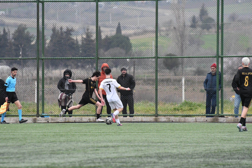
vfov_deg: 4.0
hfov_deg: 6.0
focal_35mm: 345
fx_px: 2415
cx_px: 126
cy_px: 84
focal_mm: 230
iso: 5000
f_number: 5.3
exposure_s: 1/4000
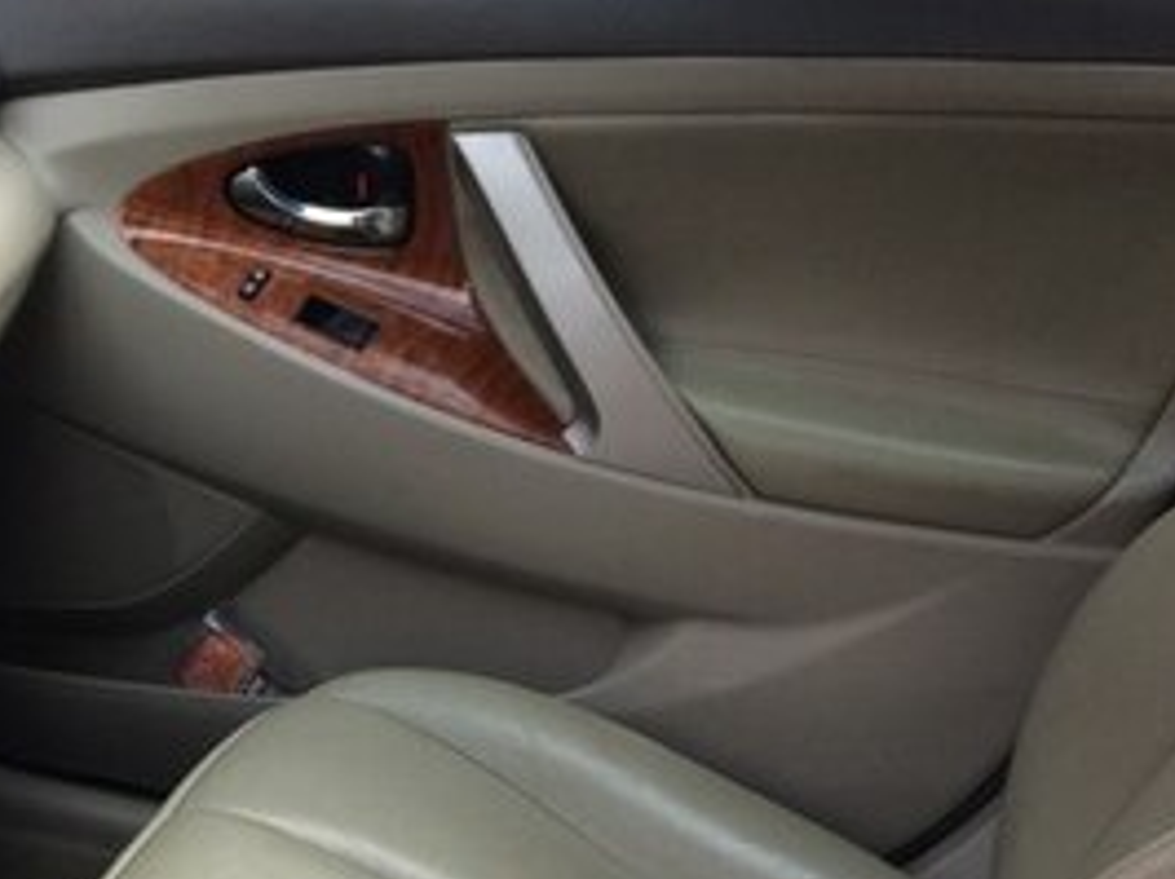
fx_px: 2442
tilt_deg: -32.2
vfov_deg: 19.3
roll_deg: -1.3
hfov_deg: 25.4
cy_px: 1053
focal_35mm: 72
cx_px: -71
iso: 40
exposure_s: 1/50
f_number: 2.2
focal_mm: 4.15
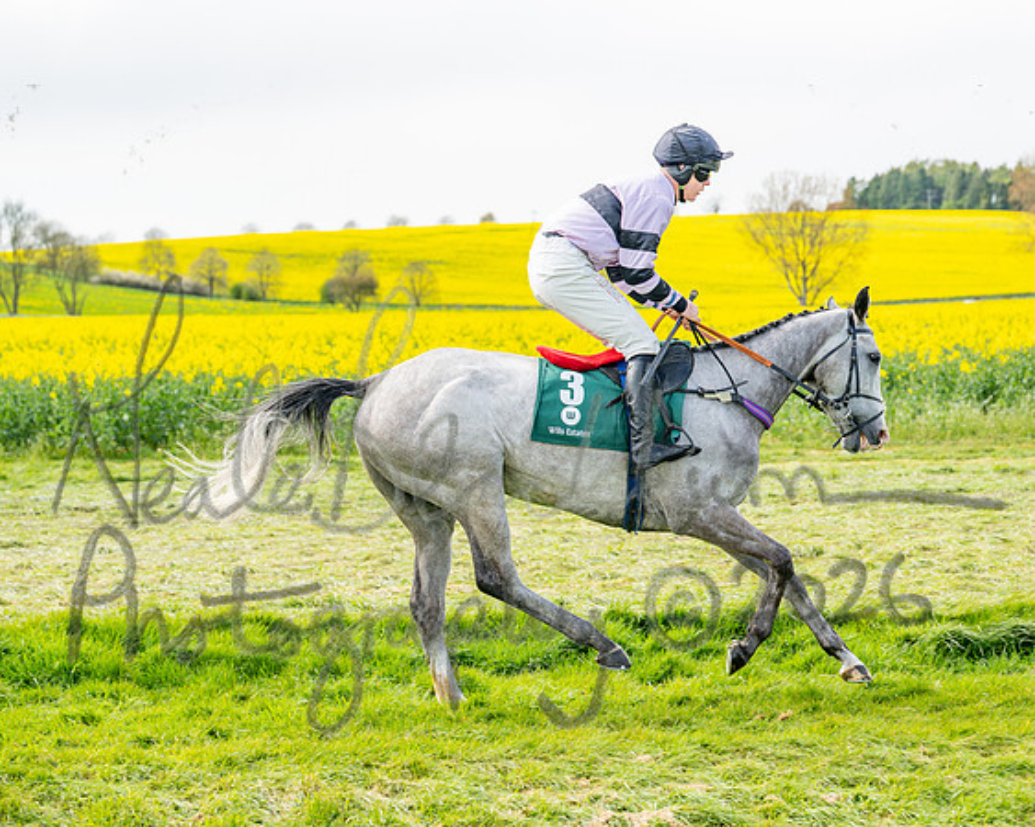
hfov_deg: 24.2
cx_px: 521
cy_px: 414
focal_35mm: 79
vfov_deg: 19.4
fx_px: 2414
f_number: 4
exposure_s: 1/1250
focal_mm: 70
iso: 200
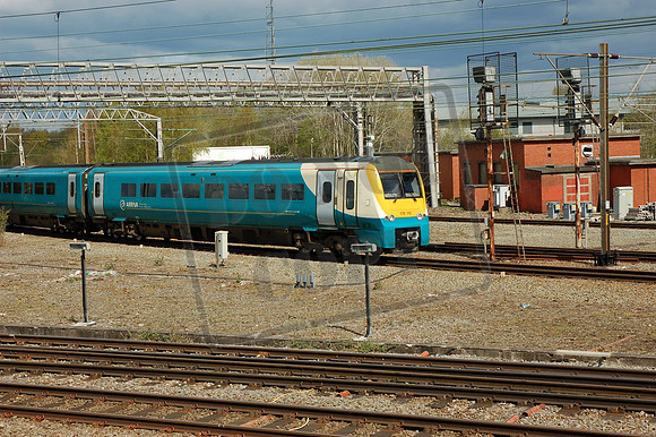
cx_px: 328
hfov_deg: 30.5
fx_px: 1202
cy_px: 218
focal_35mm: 66
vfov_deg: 20.6
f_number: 9
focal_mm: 44
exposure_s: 1/320
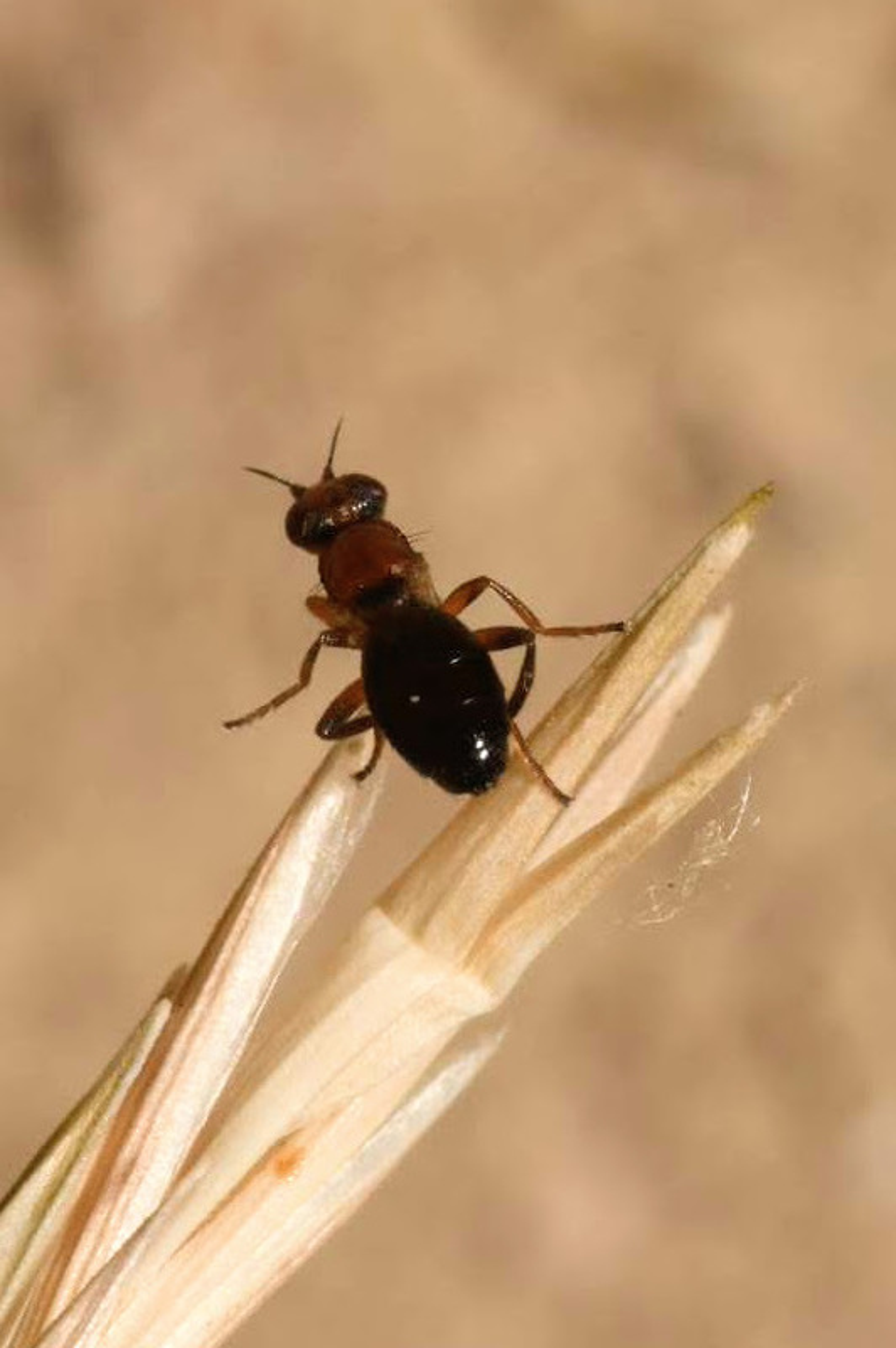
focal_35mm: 158
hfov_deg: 8.7
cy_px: 674
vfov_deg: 13.1
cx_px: 448
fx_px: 5890
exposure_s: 1/60
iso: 100
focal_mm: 105
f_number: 29
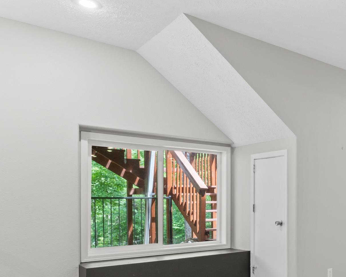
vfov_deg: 39.9
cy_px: 194
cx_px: 353
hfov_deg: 42.3
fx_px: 373
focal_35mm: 36
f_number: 7.1
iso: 320
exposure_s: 1/2.5
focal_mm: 12.5
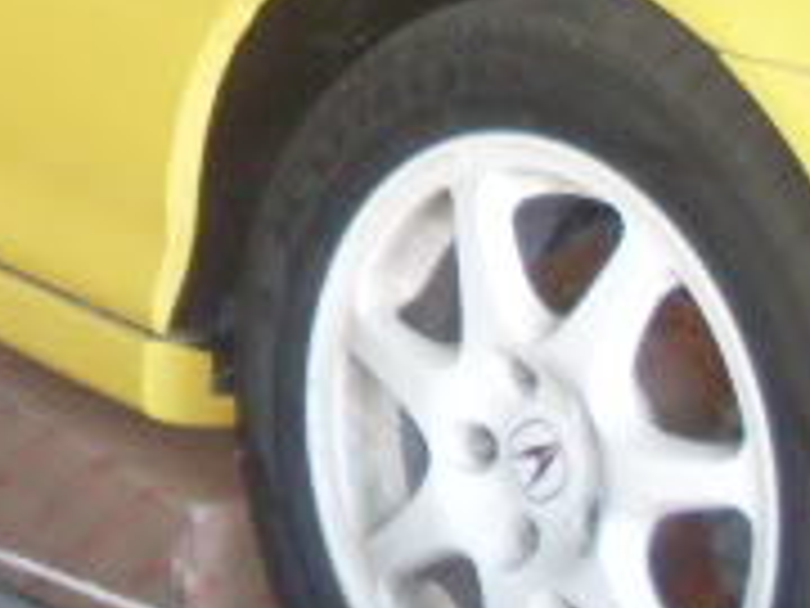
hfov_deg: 8.6
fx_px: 5054
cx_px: -918
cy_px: -667
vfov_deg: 6.6
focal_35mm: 216
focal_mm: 6.3
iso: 160
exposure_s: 1/45
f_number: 2.8
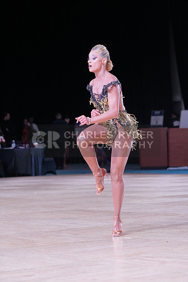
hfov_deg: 10.3
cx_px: 94
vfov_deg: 15.4
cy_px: 141
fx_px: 1041
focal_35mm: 133
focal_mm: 133
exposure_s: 1/400
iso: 4000
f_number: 5.6
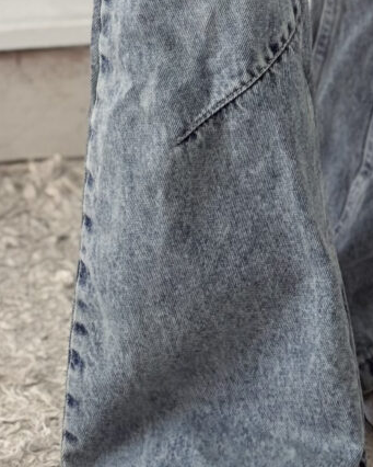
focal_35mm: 176
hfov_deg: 8.8
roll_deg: +1.1
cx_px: 305
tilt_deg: -13.7
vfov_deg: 10.6
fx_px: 2428
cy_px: -242
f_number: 1.78
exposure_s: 1/166
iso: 64
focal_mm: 6.76
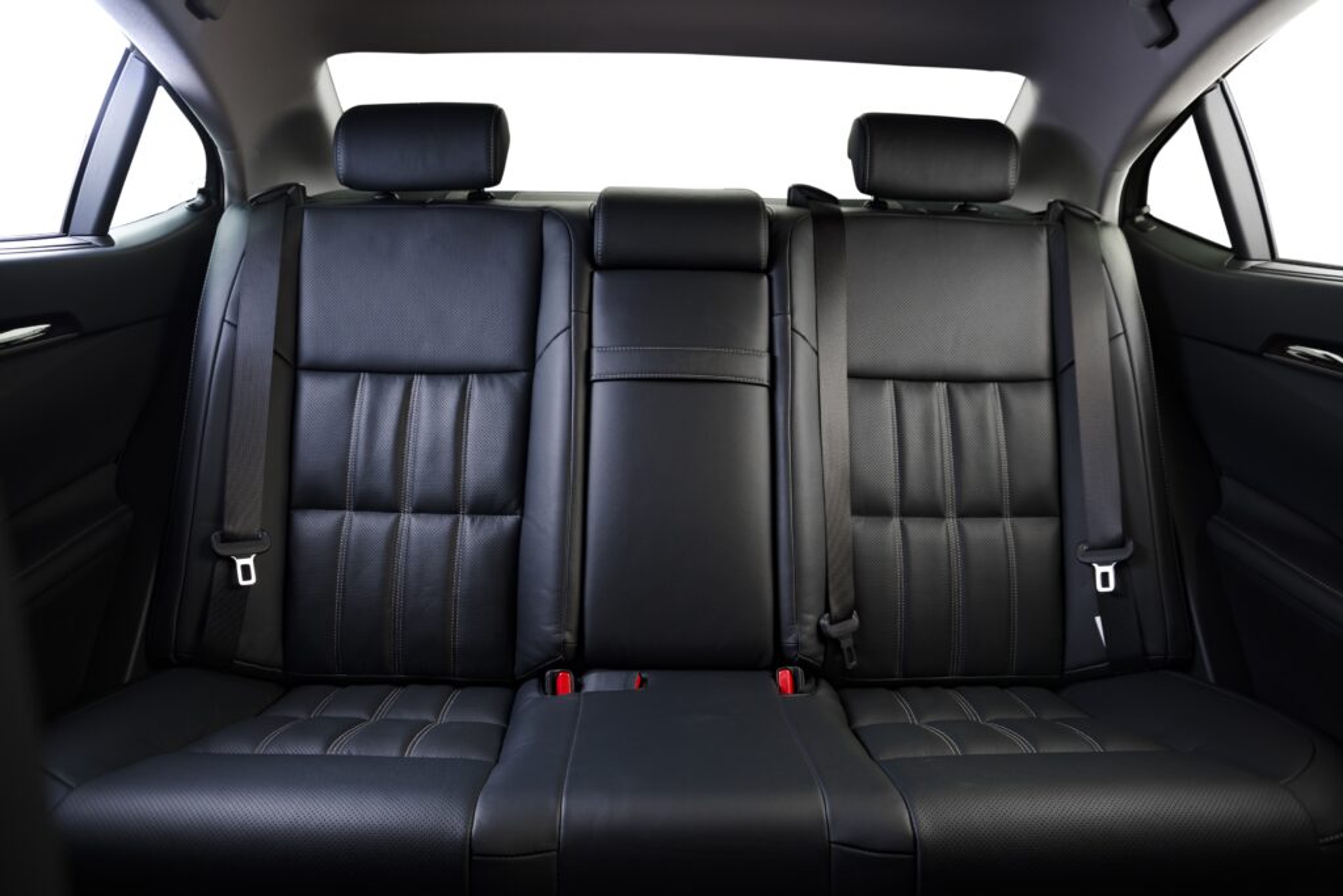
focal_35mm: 24
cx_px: 672
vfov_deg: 53.1
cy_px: 448
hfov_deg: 73.7
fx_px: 895
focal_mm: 24
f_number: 7.1
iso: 200
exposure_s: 1/160
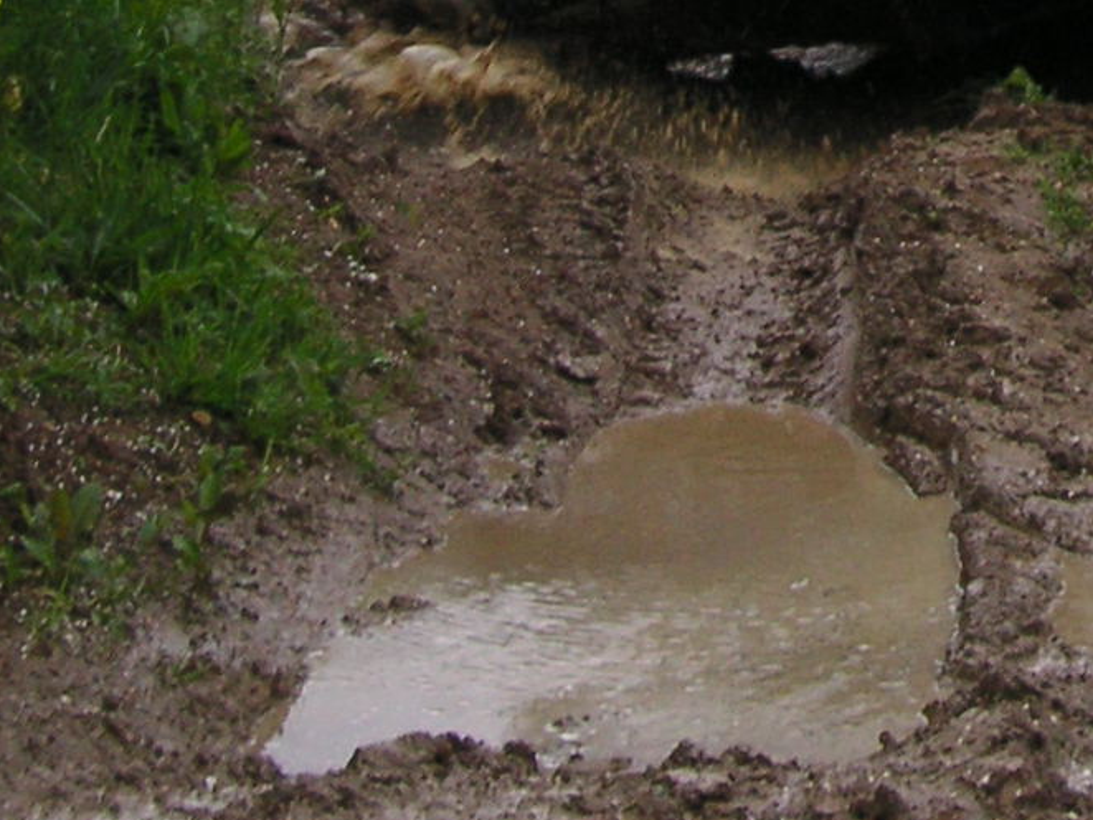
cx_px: 1519
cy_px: -462
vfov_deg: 10.0
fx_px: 4517
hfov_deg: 13.2
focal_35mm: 143
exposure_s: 1/90
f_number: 2.8
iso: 50
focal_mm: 6.1
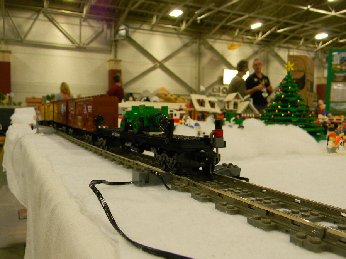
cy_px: 139
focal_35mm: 32
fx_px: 320
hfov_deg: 56.7
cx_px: 159
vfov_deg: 44.1
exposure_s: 1/30
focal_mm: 5
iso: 203
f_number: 3.5
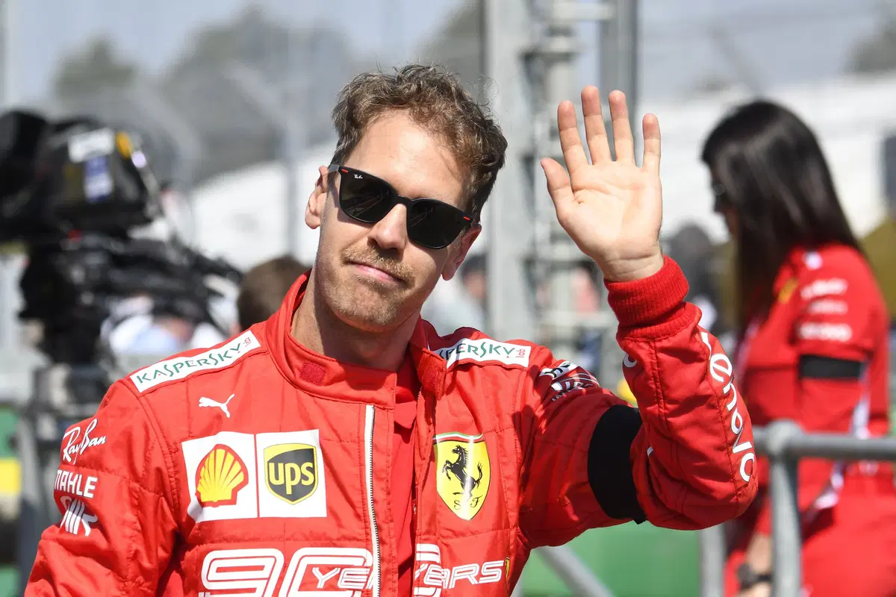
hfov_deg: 8.3
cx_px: 448
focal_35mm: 248
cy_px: 298
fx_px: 6160
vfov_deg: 5.6
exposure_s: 1/4000
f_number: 5.6
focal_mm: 165
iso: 800
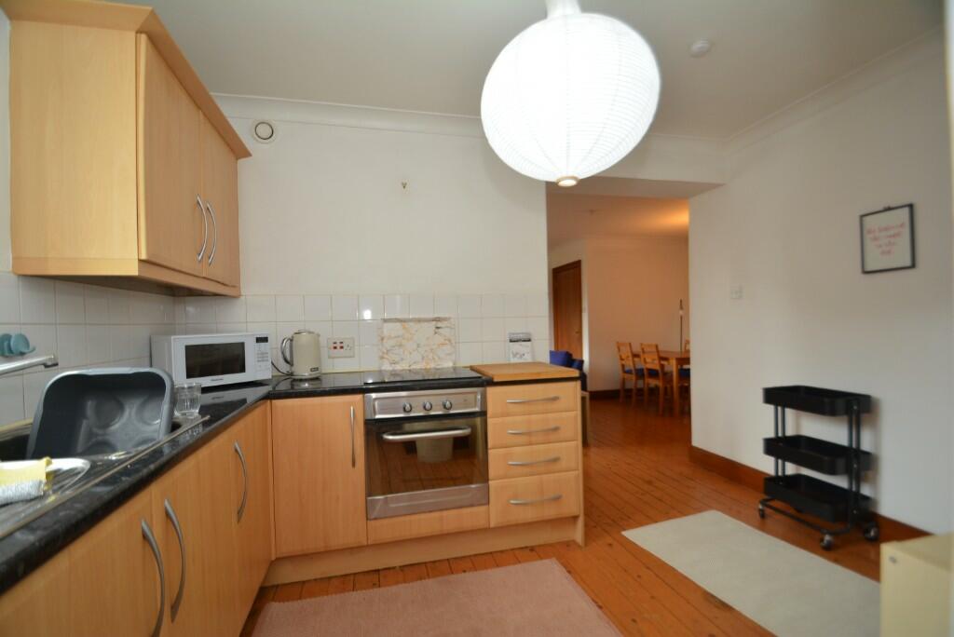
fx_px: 398
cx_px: 477
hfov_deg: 100.4
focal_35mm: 15
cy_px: 318
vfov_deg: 77.4
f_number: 4
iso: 360
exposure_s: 1/60
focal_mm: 10
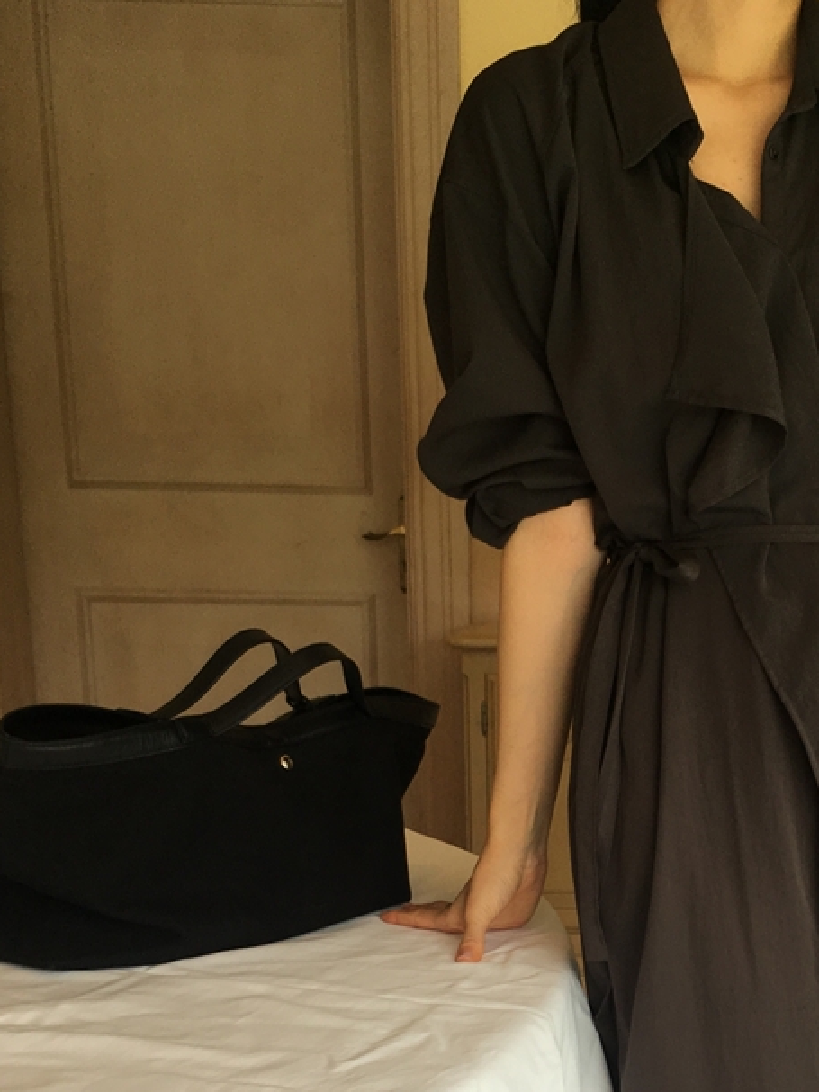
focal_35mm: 51
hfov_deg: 27.9
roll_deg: -2.1
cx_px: 668
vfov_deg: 36.0
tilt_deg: -12.7
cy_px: 906
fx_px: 1609
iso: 32
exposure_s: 1/120
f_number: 2.2
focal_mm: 4.15
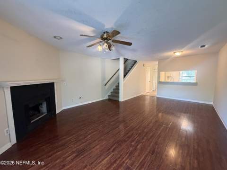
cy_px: 85
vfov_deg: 85.6
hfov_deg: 102.1
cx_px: 114
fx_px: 92
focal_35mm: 14
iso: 500
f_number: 2.2
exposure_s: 1/60
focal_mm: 2.22
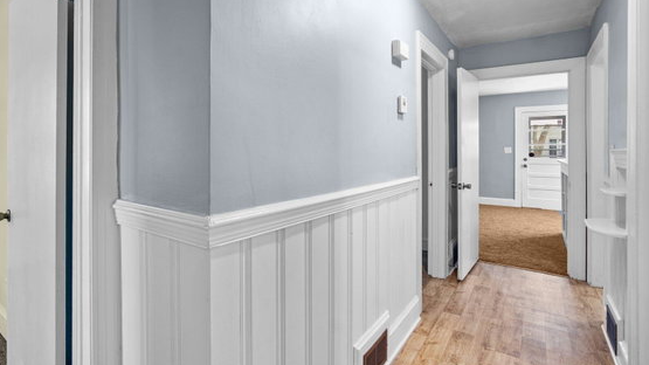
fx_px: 327
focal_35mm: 19
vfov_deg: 58.2
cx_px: 268
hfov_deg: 88.7
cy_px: 163
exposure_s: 2
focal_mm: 14
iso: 100
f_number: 8
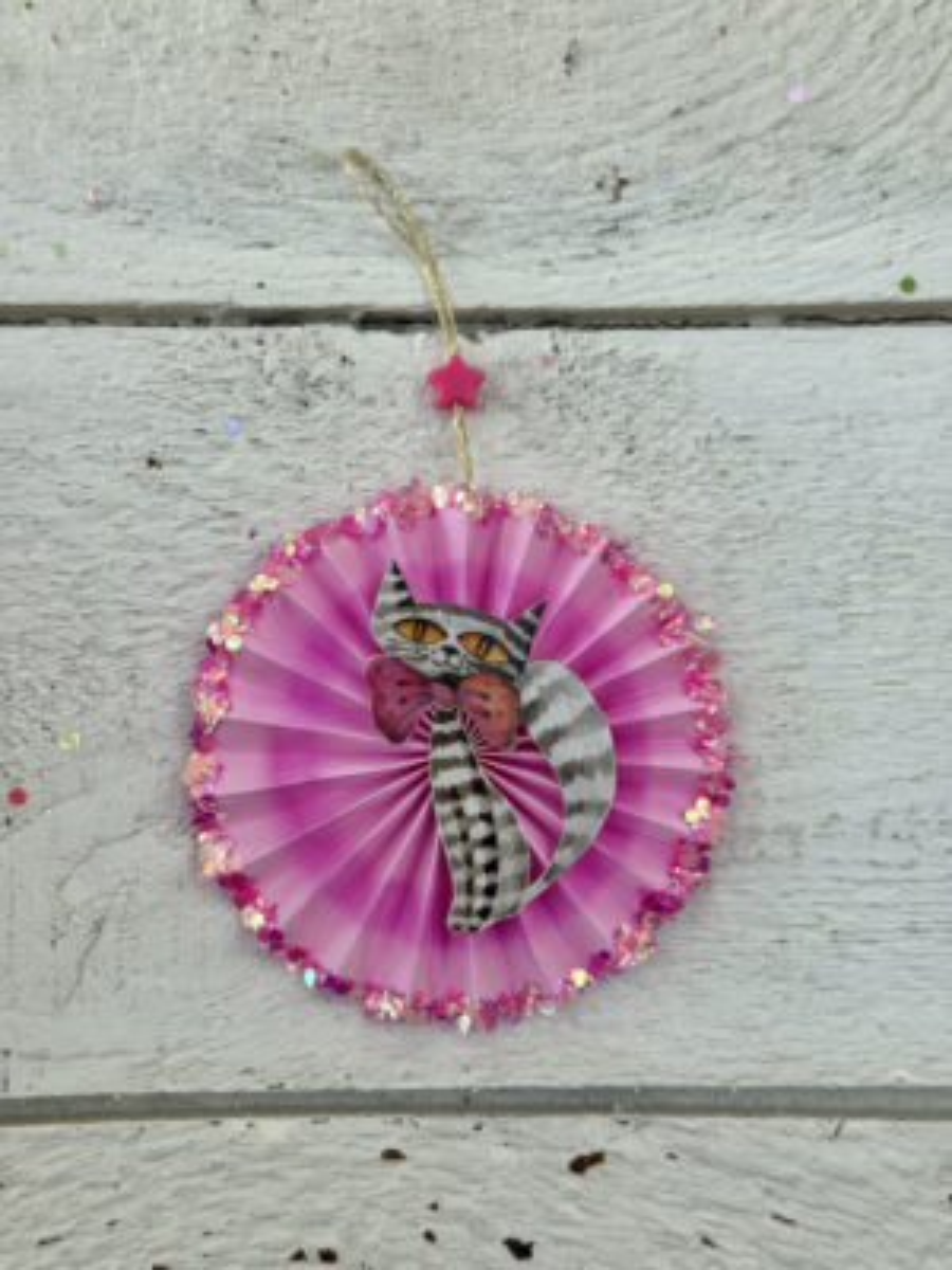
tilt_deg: -82.6
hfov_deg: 30.3
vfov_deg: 39.7
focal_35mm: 48
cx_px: 476
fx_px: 1760
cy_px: 635
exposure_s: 1/1059
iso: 64
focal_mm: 6.76
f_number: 1.78
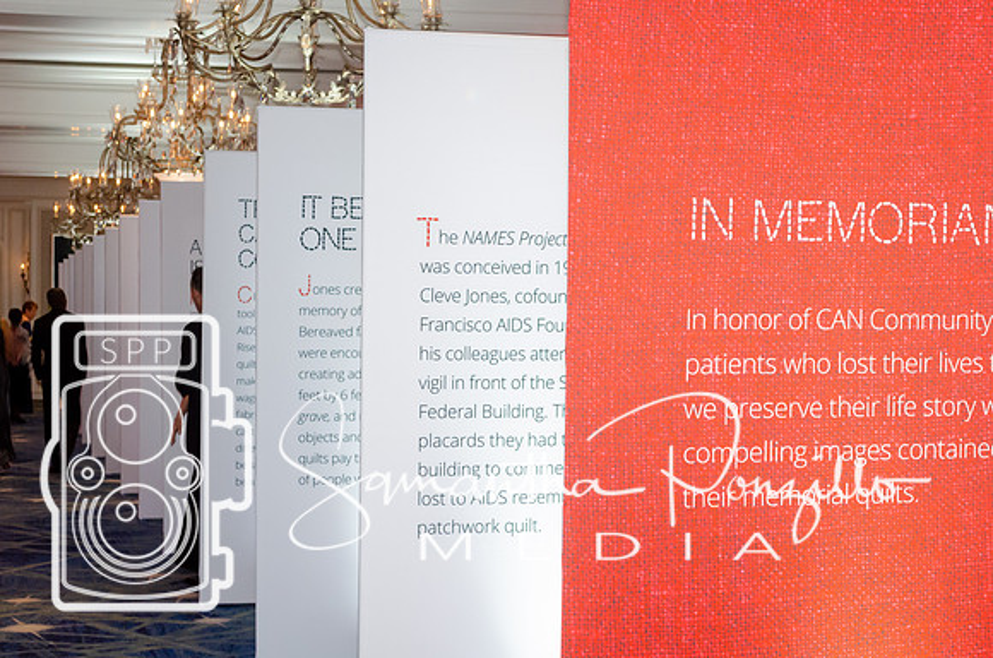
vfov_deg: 18.8
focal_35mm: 72
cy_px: 329
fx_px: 1982
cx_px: 496
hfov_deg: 28.1
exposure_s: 1/60
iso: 2500
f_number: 5.6
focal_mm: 48
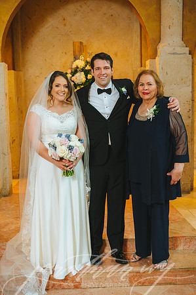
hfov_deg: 29.8
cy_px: 148
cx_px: 98
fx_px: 368
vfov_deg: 43.6
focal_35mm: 45
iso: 4000
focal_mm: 45
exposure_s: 1/160
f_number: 4
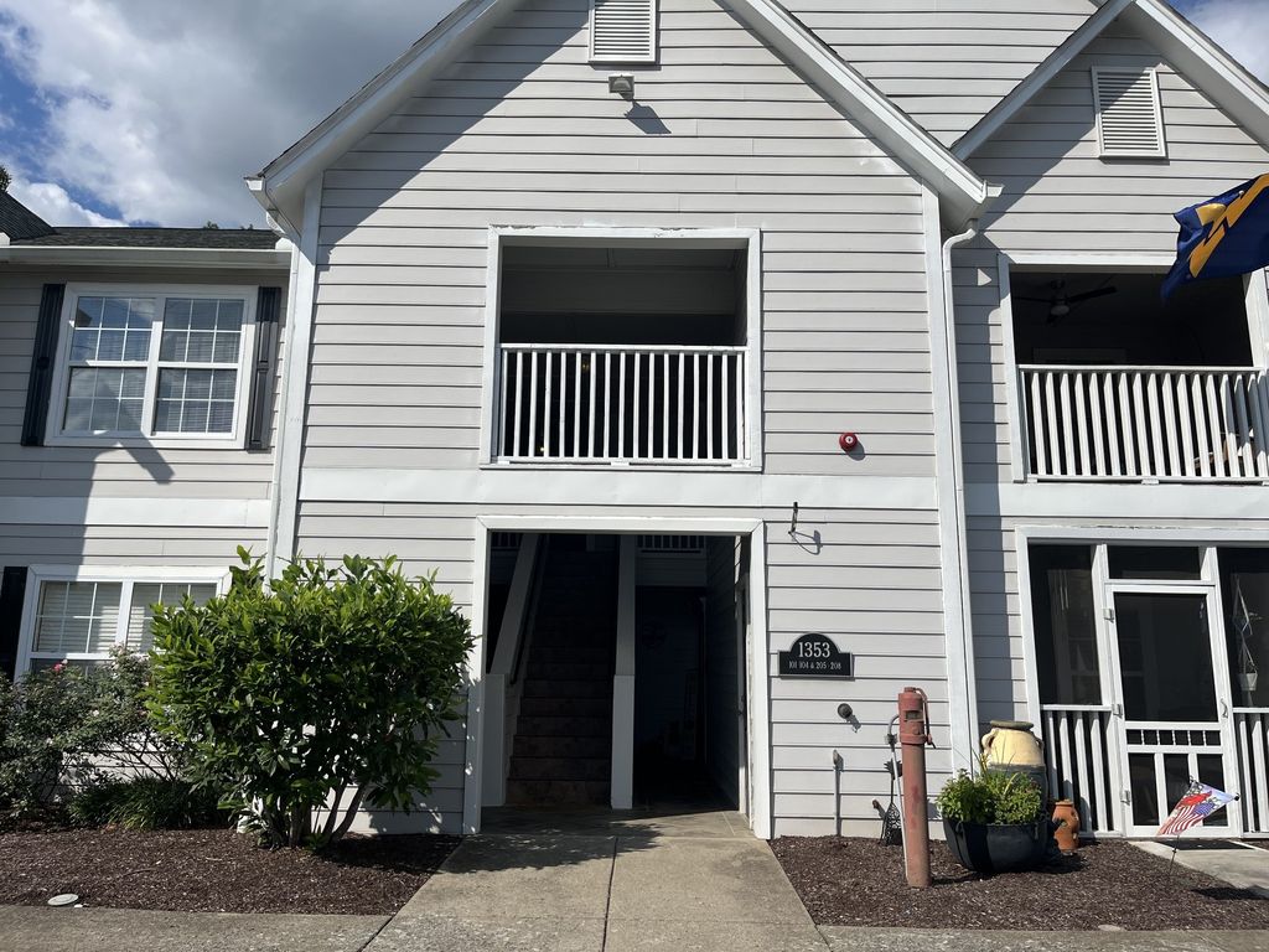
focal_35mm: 26
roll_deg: -0.2
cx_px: 634
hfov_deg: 67.3
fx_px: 953
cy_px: 476
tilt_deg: +10.7
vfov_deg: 53.1
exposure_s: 1/6897
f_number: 1.6
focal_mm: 5.1
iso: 50
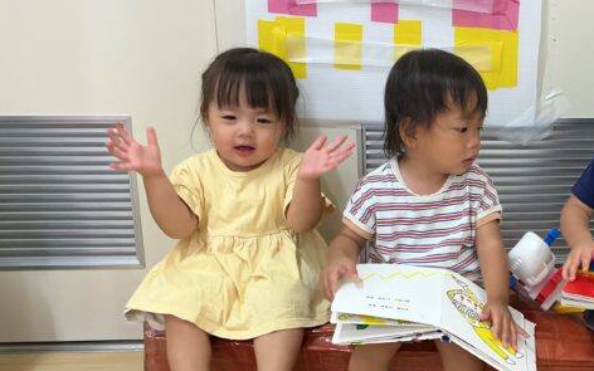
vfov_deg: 25.8
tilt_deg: -14.1
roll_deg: -1.5
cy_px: 221
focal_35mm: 50
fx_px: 809
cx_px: 459
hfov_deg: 39.0
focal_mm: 3
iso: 64
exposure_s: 1/50
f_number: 1.8
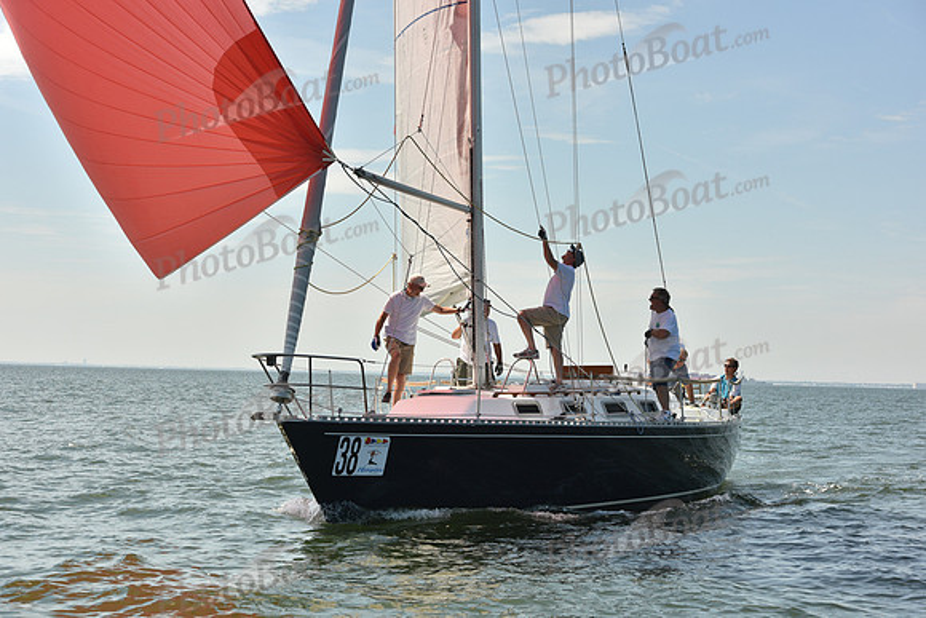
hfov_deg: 28.8
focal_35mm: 70
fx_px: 1801
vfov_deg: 19.5
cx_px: 463
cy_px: 309
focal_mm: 70
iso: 320
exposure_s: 1/1000
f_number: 9
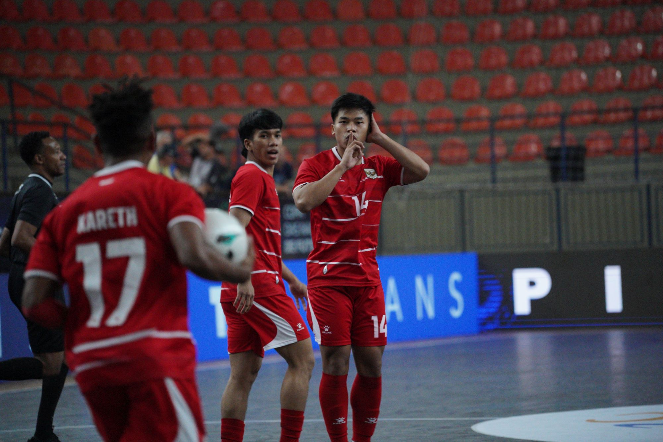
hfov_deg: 10.3
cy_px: 221
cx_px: 332
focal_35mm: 200
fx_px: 3683
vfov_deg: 6.9
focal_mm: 200
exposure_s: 1/400
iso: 8000
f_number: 4
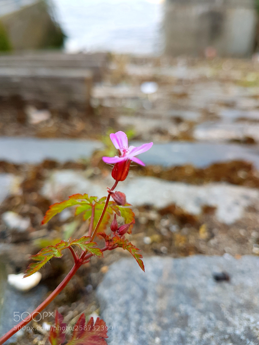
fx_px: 259
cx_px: 130
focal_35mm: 26
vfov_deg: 67.3
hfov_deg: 53.1
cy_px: 172
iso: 40
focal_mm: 4.2
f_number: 1.7
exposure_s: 1/204
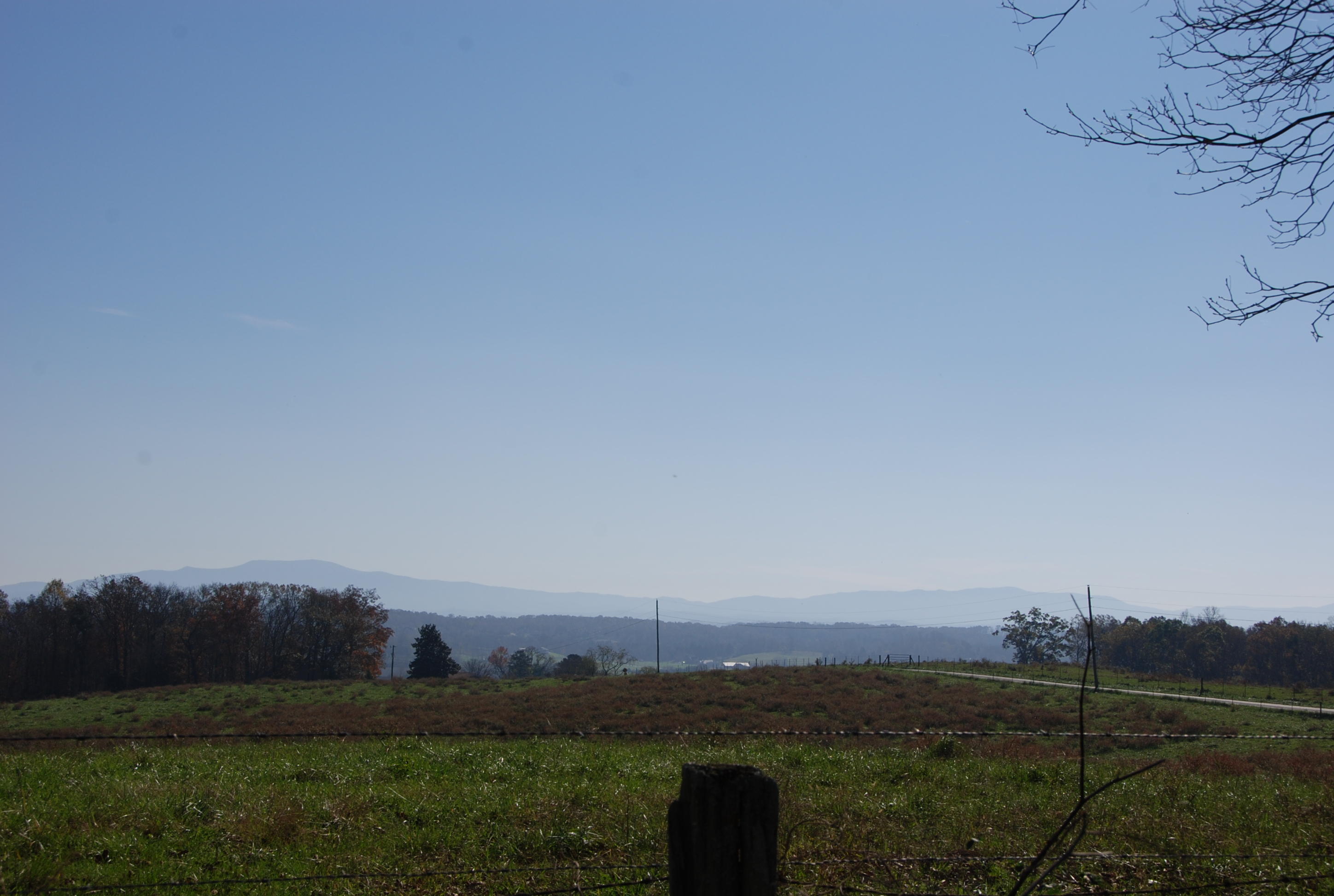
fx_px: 2005
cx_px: 667
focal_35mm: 54
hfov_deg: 36.8
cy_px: 448
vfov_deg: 25.2
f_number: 10
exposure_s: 1/400
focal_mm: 36
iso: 100
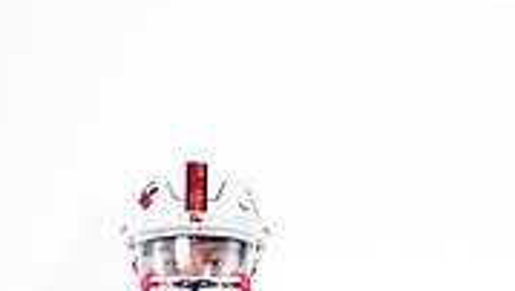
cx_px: 187
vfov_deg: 10.0
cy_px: 634
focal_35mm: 110
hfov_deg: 19.4
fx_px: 1503
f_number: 4
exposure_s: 1/250
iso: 250
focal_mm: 41.8
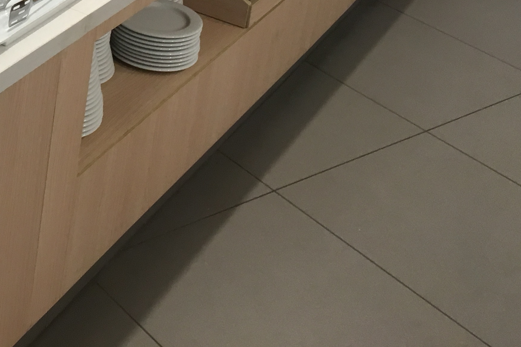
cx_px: -65
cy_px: -105
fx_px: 1013
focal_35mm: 70
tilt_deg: -17.8
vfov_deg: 18.1
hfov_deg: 26.4
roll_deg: -5.2
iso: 100
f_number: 2.2
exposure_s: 1/33
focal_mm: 4.15
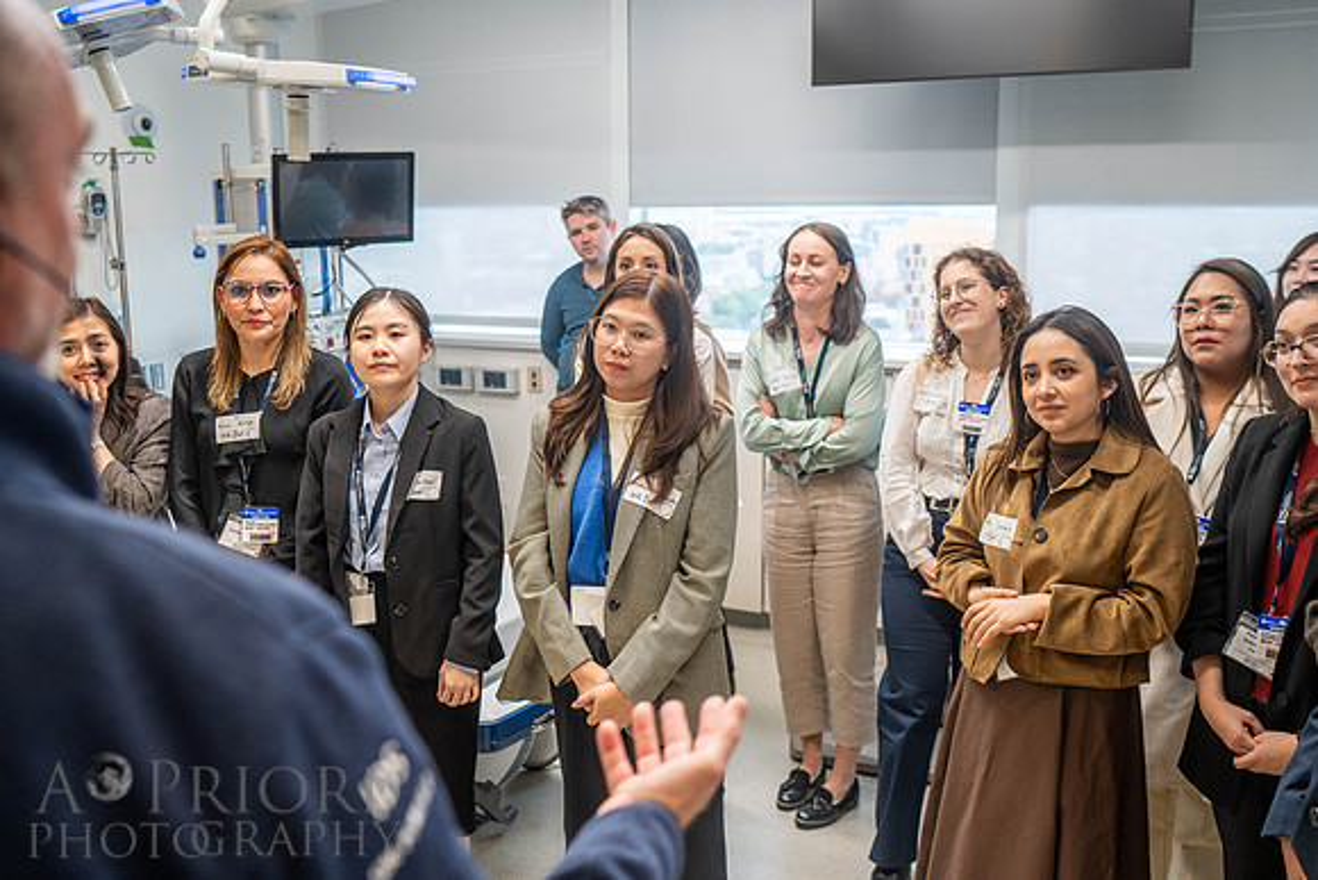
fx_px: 1322
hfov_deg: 53.0
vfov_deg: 36.8
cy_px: 440
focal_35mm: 36
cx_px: 659
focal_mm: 35
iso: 250
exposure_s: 1/160
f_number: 2.8
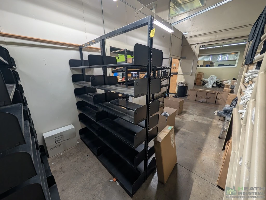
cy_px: 100
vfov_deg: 94.6
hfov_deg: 110.5
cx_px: 133
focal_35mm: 12
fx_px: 92
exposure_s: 1/40
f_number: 1.7
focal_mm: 2.02
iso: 57
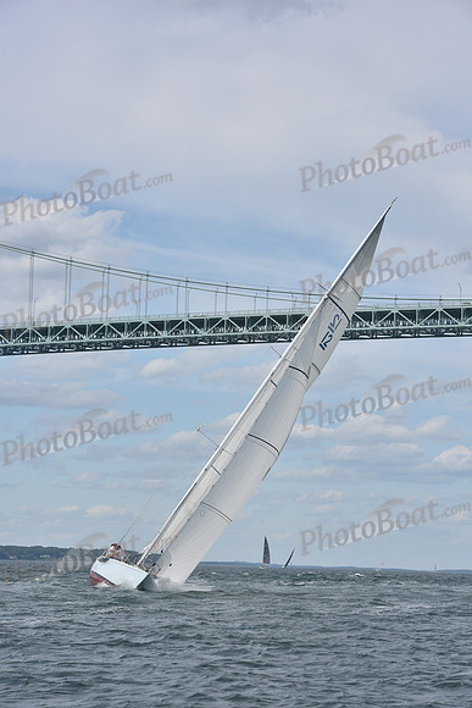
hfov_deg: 14.0
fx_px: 1926
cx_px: 236
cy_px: 354
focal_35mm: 98
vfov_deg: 20.8
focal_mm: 98
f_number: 8
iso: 320
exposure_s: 1/800
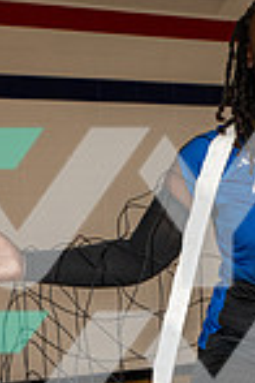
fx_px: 1434
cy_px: 393
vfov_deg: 14.9
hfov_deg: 10.1
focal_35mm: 135
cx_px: 276
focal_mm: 44
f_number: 7.1
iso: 320
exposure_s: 1/250
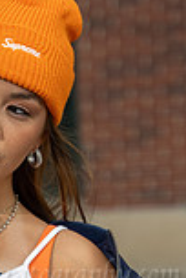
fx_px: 1457
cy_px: 289
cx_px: -58
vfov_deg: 10.8
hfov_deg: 7.2
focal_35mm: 188
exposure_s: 1/5000
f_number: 2.8
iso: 400
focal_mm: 64
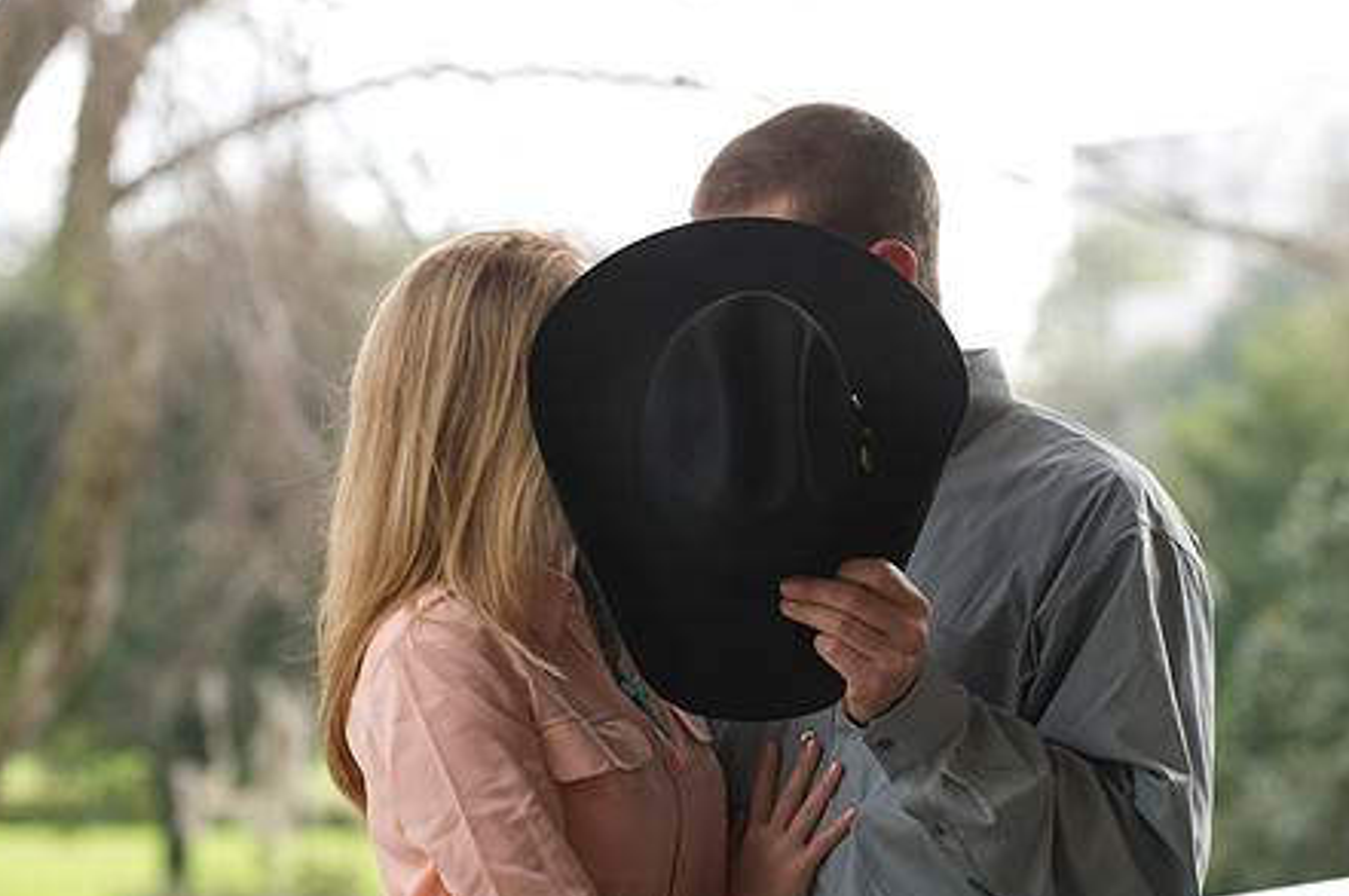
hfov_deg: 13.0
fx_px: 5914
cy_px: 431
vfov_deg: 8.7
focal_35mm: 158
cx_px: 701
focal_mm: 120
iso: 250
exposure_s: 1/250
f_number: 3.5
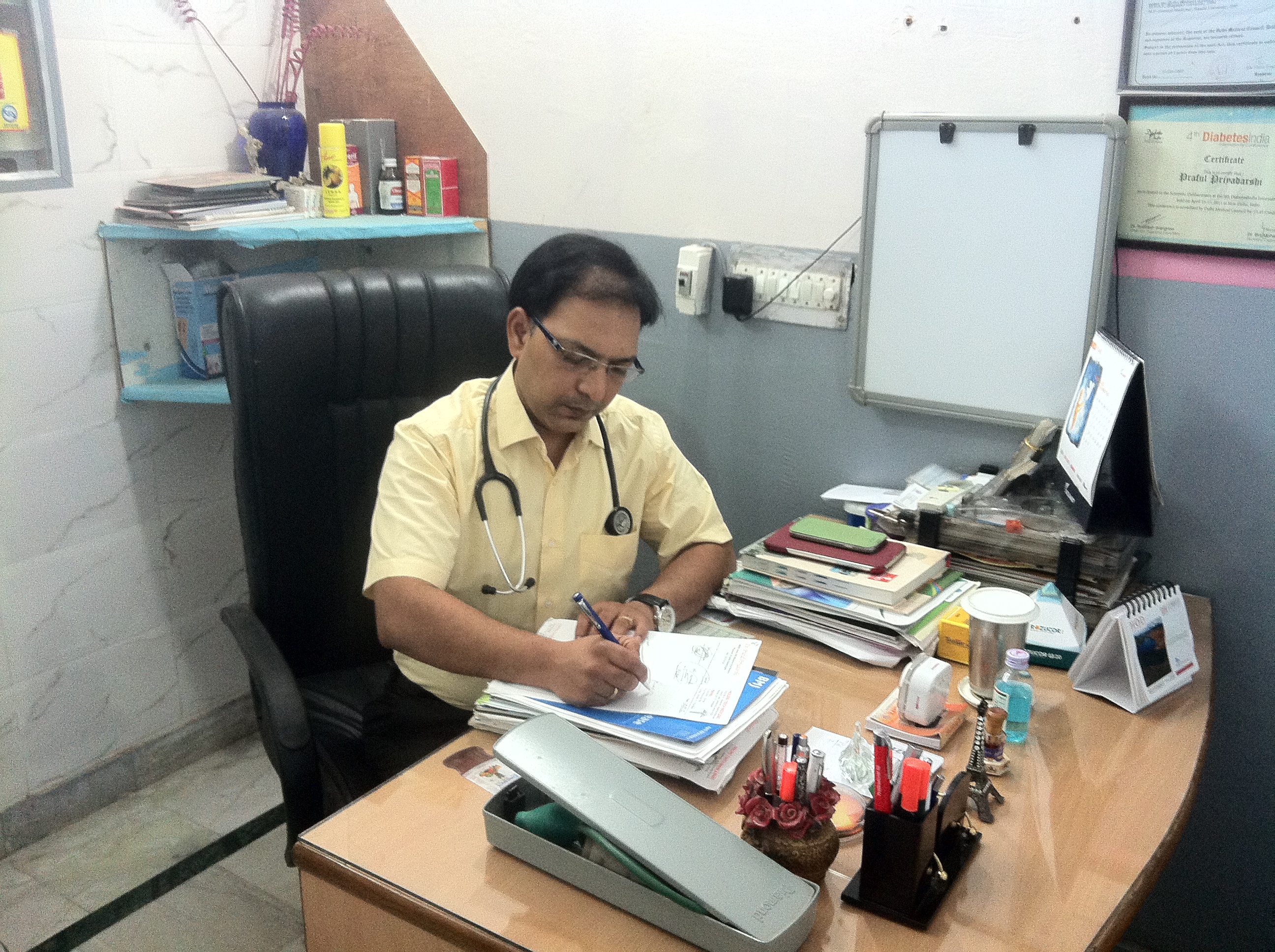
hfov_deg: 52.7
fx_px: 1287
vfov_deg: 40.6
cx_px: 638
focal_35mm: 35
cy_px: 476
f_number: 2.8
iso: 160
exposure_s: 1/15
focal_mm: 3.85
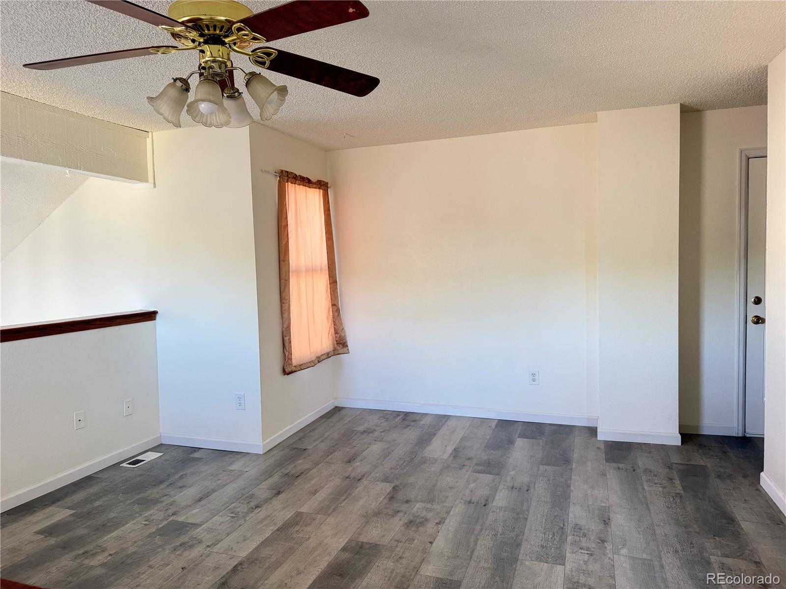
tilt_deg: -3.1
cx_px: 393
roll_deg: +1.2
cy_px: 294
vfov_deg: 56.8
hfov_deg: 71.6
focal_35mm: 24
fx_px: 545
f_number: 1.78
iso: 320
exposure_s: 1/60
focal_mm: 6.76
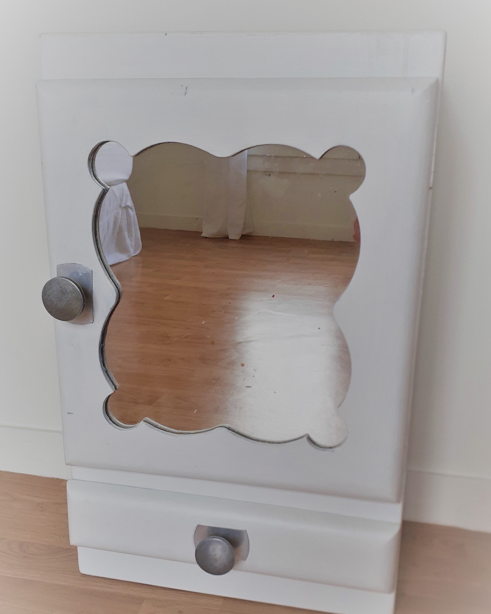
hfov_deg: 50.0
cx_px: 240
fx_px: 527
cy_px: 313
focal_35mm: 29
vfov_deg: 60.4
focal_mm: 3.6
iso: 50
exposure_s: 1/100
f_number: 1.9
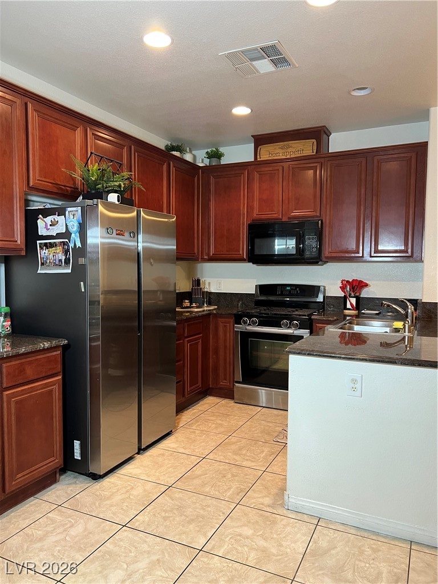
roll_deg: -2.1
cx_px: 219
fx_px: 439
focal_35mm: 26
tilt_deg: -3.7
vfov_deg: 67.3
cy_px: 292
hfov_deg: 53.1
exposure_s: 1/60
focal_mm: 5.7
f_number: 1.5
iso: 200
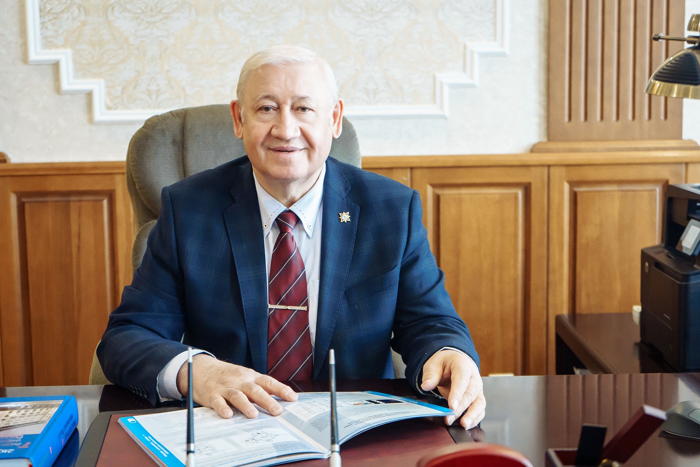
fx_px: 1069
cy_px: 234
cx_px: 350
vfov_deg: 24.6
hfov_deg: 36.2
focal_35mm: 55
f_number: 5
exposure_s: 1/125
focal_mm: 55
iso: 6400
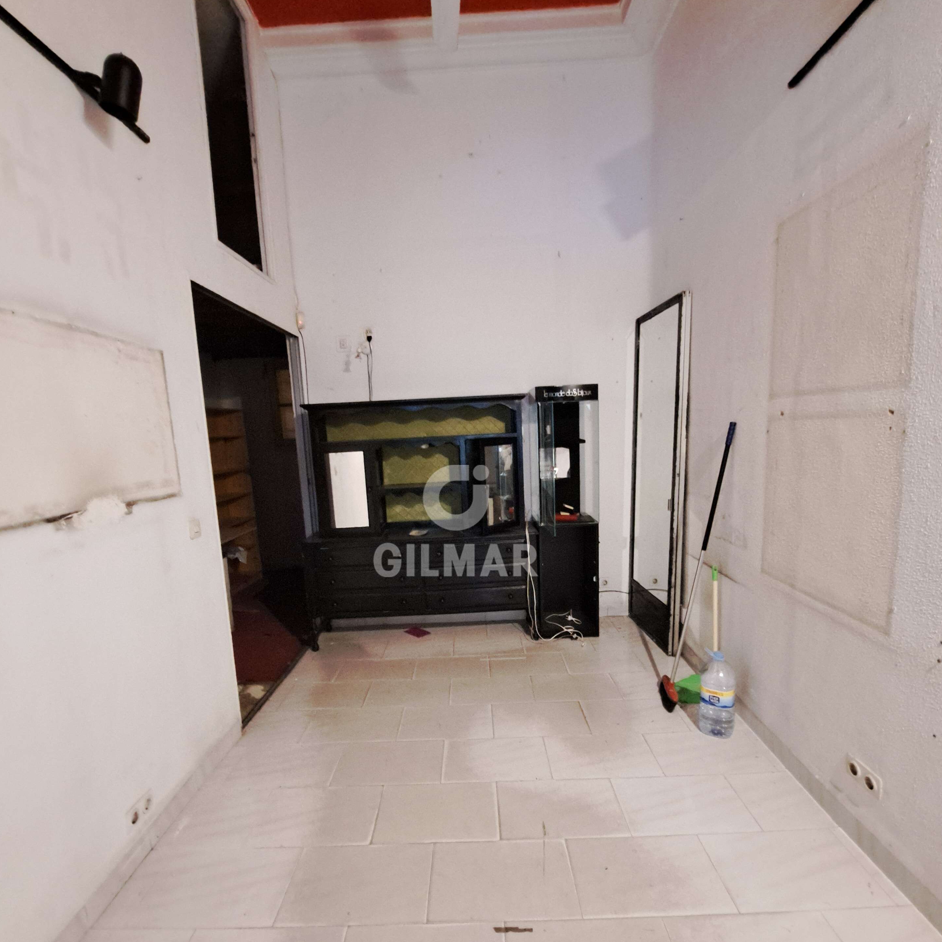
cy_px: 521
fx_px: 493
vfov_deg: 87.1
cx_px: 457
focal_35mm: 16
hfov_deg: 87.4
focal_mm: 1.74
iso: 800
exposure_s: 1/14
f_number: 2.2
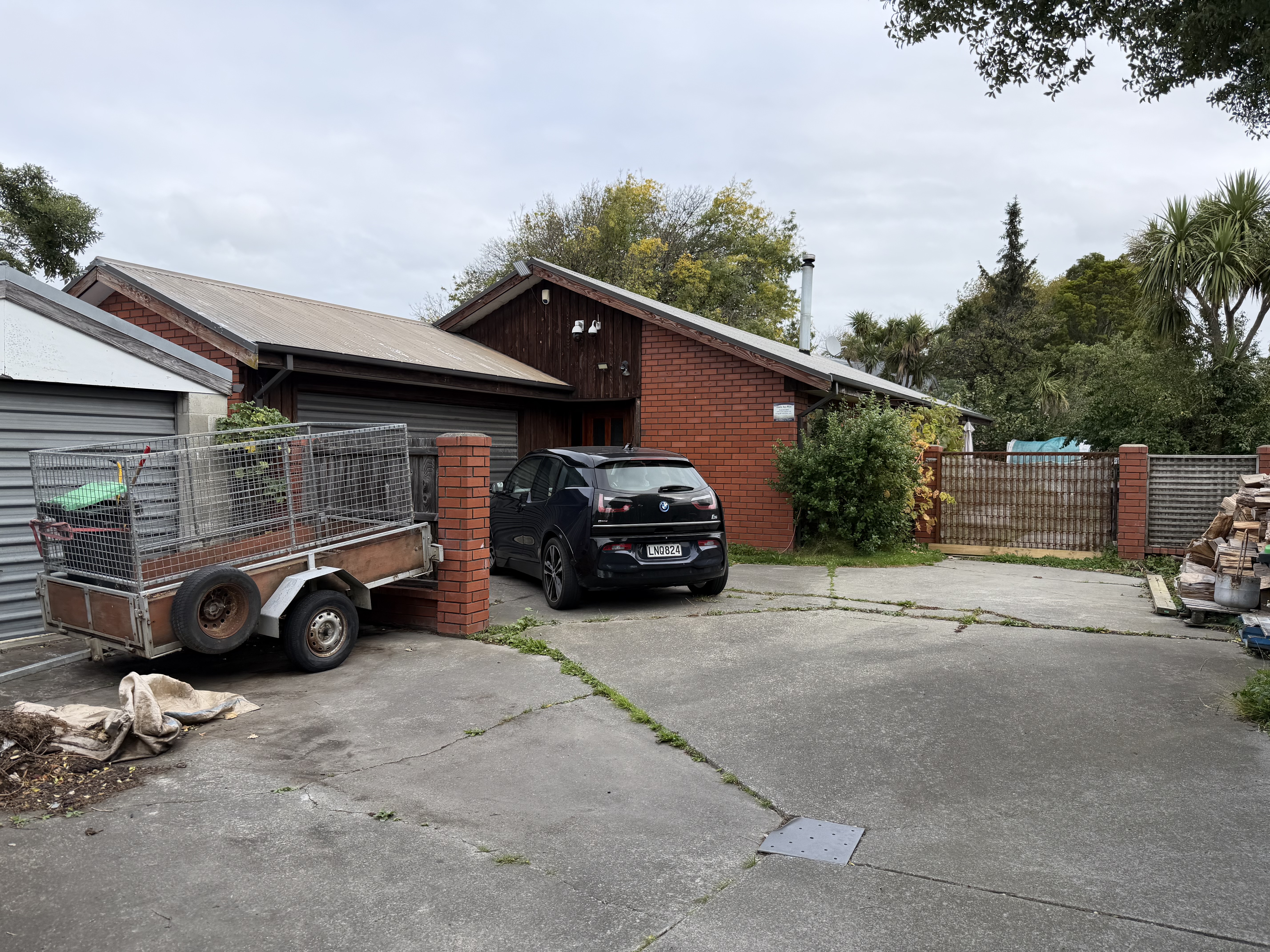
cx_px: 635
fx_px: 881
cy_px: 476
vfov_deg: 56.8
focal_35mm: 24
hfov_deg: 71.6
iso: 80
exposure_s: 1/2445
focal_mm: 6.76
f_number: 1.78
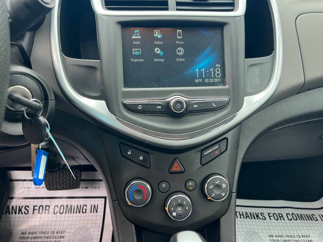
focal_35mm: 26
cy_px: 121
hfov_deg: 67.3
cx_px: 162
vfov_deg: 53.1
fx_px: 243
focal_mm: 5.1
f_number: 1.6
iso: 40
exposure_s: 1/122
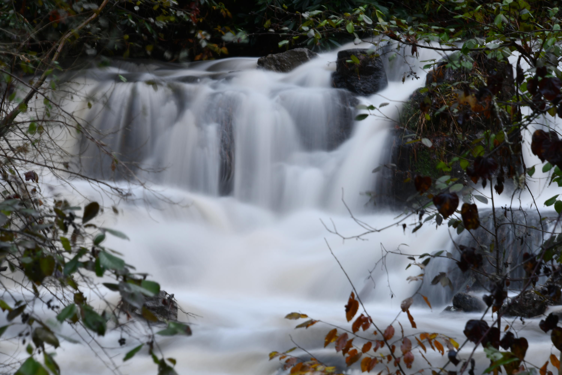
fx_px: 2576
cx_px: 281
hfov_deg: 12.5
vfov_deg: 8.3
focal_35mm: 165
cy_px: 188
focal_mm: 110
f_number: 18
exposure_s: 4
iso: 100
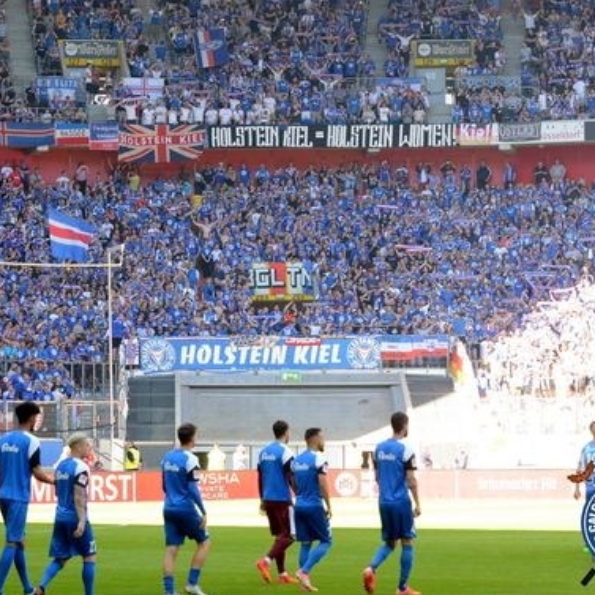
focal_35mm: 135
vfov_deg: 12.9
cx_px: 265
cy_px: 298
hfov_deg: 12.9
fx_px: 2625
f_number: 5.6
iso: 800
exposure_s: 1/320
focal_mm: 70
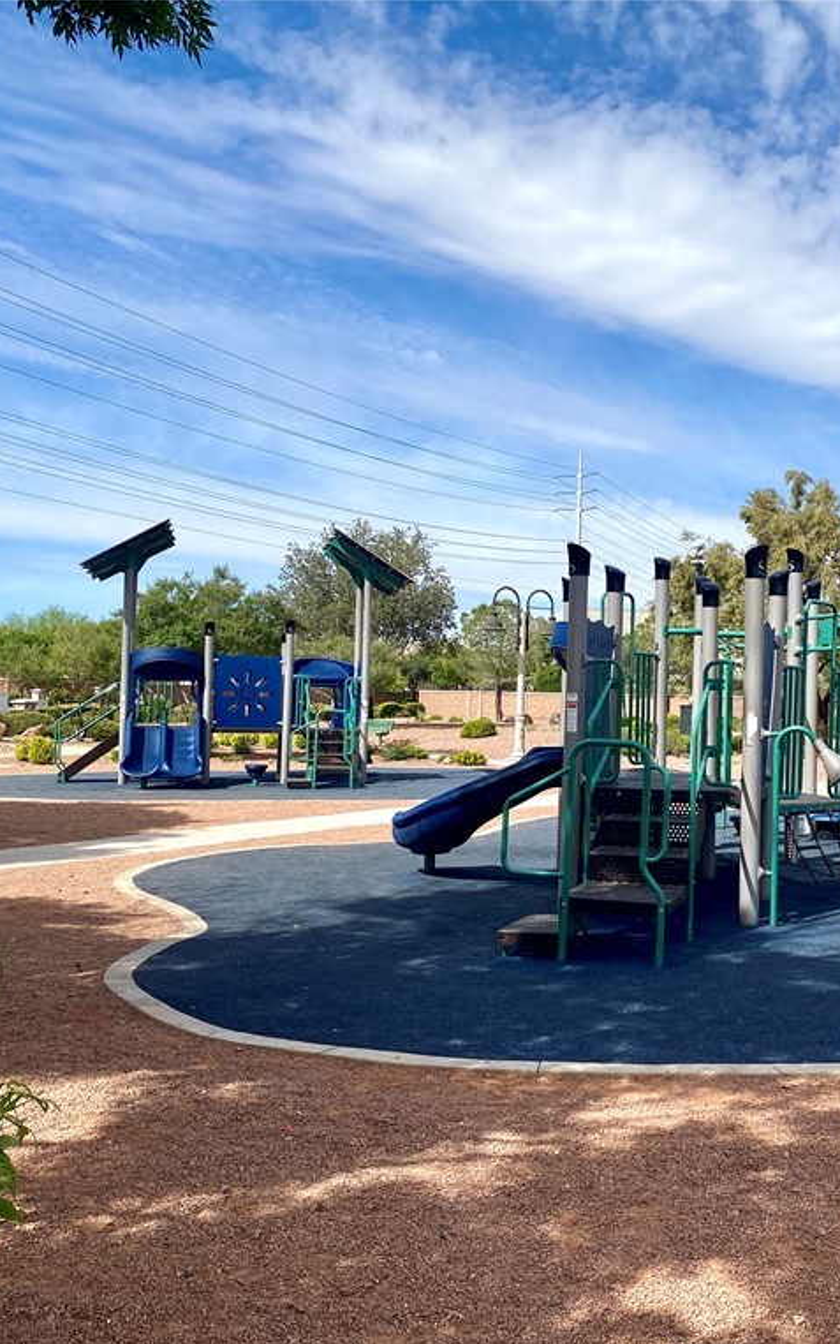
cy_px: 675
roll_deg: -0.8
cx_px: 604
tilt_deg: -1.2
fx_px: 1355
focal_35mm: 37
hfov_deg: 33.9
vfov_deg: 52.7
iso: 32
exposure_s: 1/3846
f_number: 1.8
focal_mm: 4.25
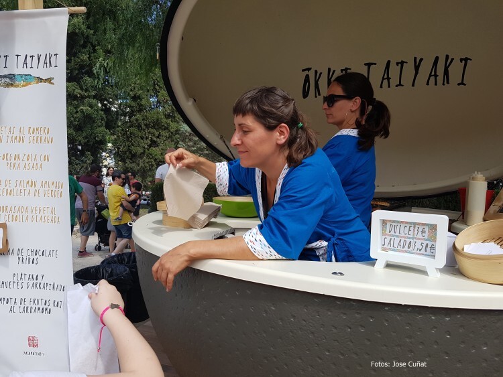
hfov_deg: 67.3
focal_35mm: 26
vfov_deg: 53.1
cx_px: 252
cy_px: 188
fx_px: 378
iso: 50
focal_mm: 4.2
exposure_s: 1/828
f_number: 1.7
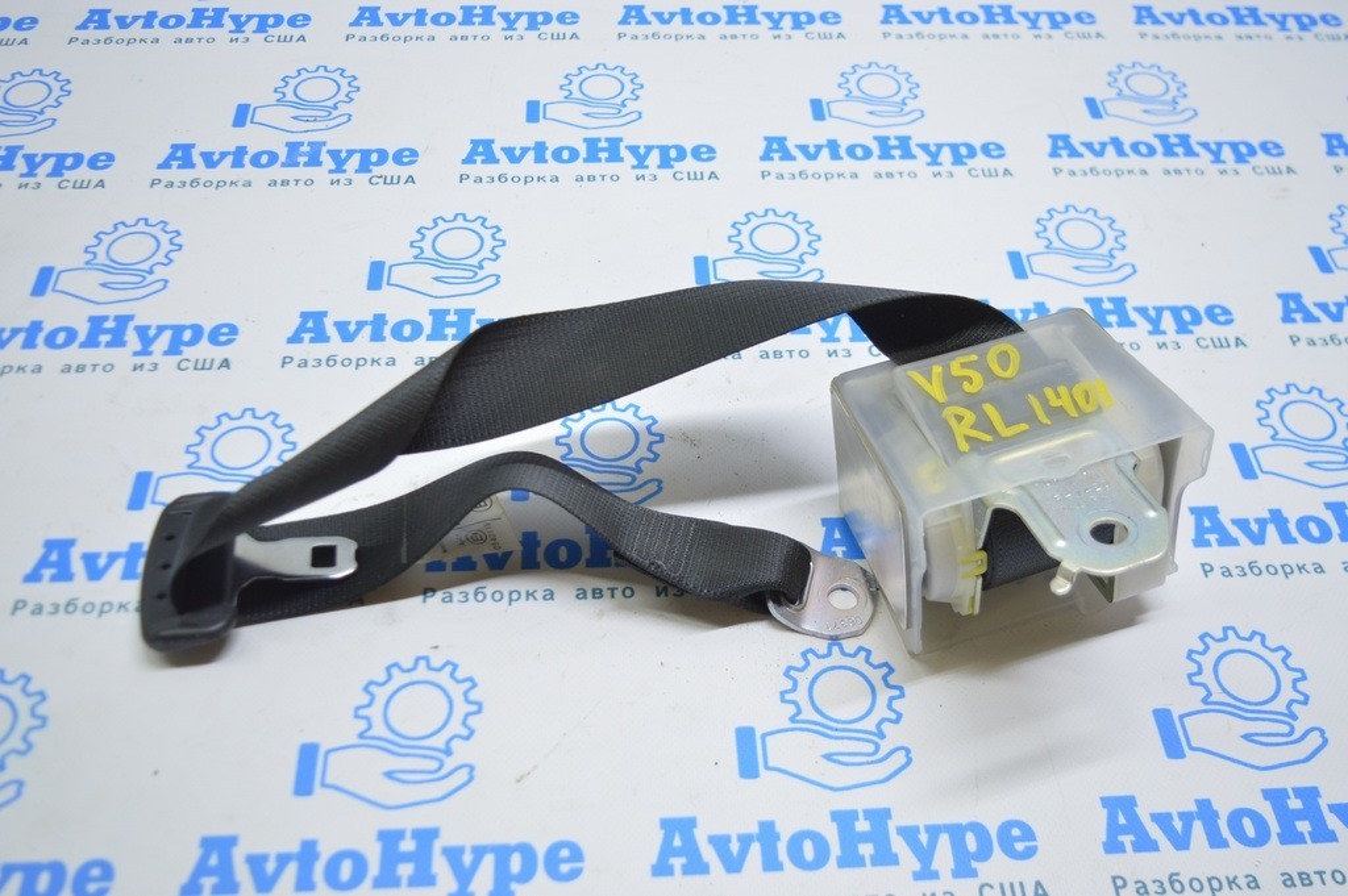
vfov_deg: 36.8
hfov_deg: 53.2
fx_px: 1347
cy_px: 448
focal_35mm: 36
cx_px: 674
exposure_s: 1/50
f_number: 4
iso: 400
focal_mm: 24
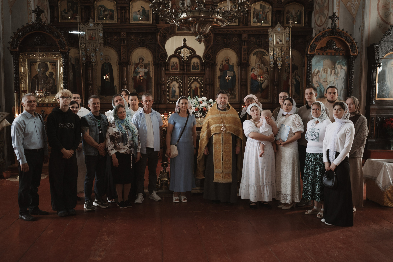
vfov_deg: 37.4
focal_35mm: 35
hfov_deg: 53.8
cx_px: 196
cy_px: 131
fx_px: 387
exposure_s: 1/200
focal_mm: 35
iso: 800
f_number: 2.2
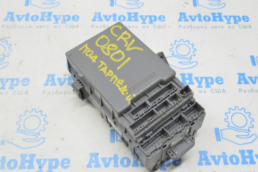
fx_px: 301
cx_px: 129
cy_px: 86
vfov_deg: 31.8
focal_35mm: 42
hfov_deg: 46.4
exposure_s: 1/15
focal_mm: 28
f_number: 20
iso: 6400
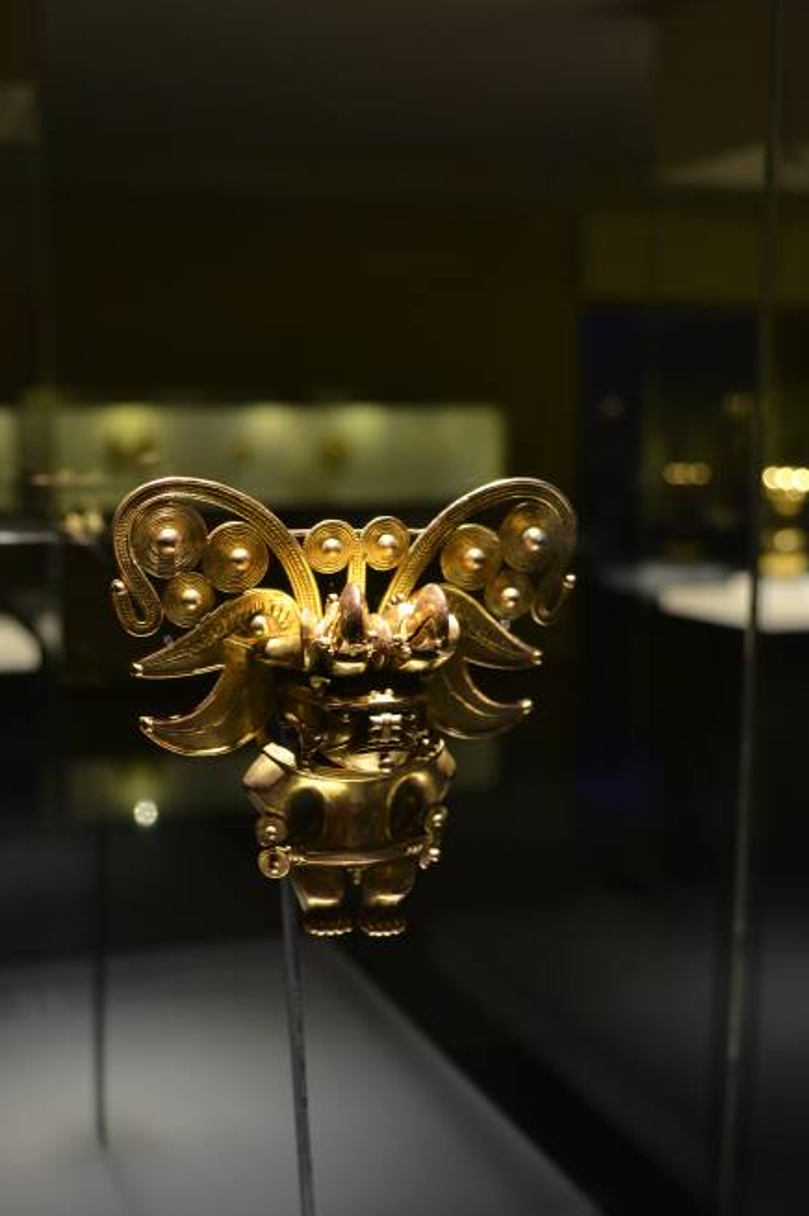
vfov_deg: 44.3
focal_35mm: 44
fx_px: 1485
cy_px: 724
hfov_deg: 30.5
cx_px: 357
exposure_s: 1/6
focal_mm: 24
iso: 100
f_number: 4.5
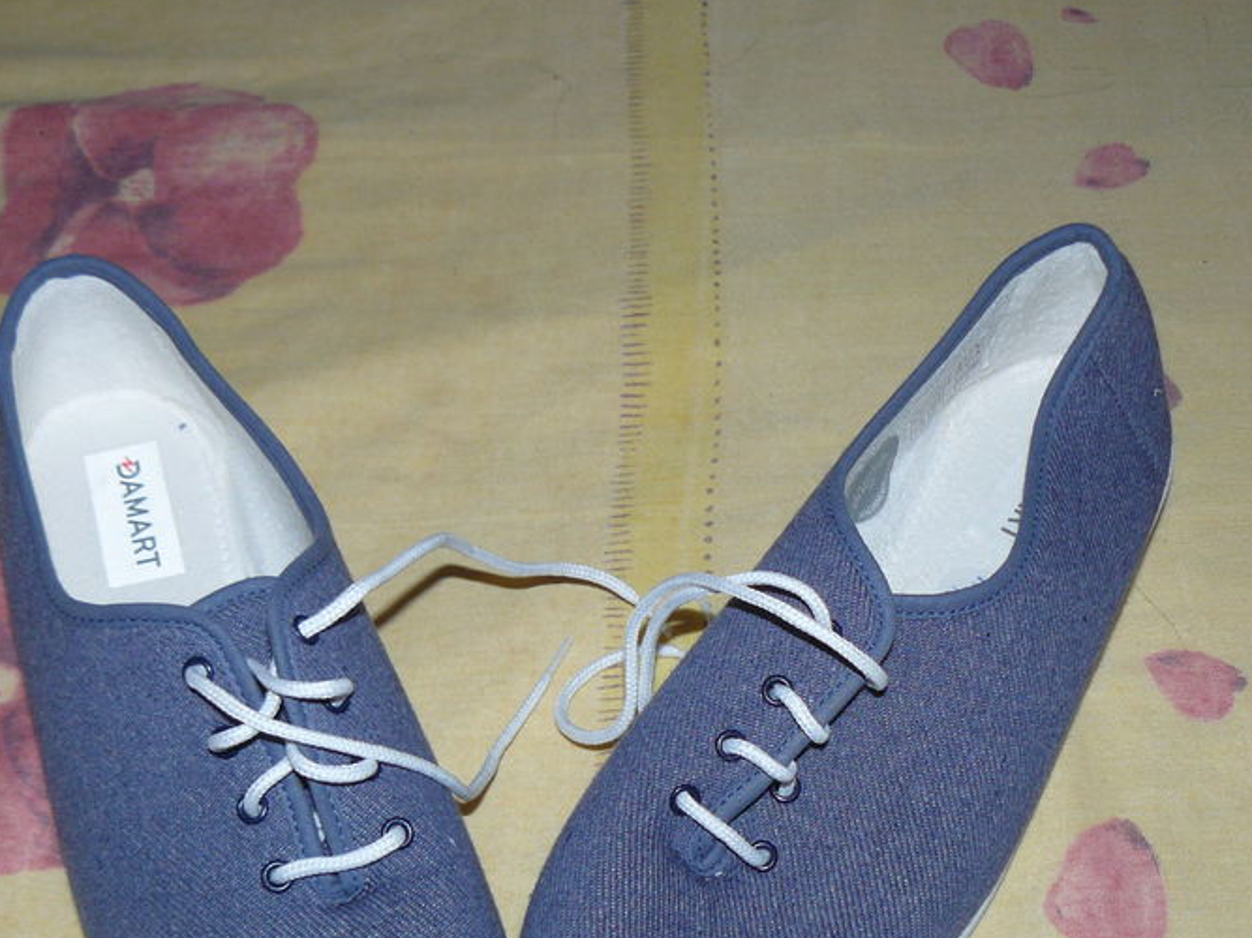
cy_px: 649
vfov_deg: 26.8
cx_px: 597
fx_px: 1953
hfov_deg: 35.5
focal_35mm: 54
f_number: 2.8
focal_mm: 6
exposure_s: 1/50
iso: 100
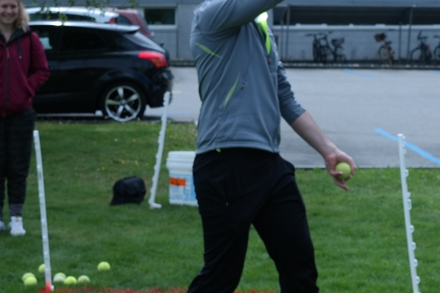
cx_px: 345
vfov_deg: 13.4
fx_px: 1246
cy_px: 77
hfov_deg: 19.8
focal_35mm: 102
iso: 100
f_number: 6.3
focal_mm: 30
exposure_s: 1/400
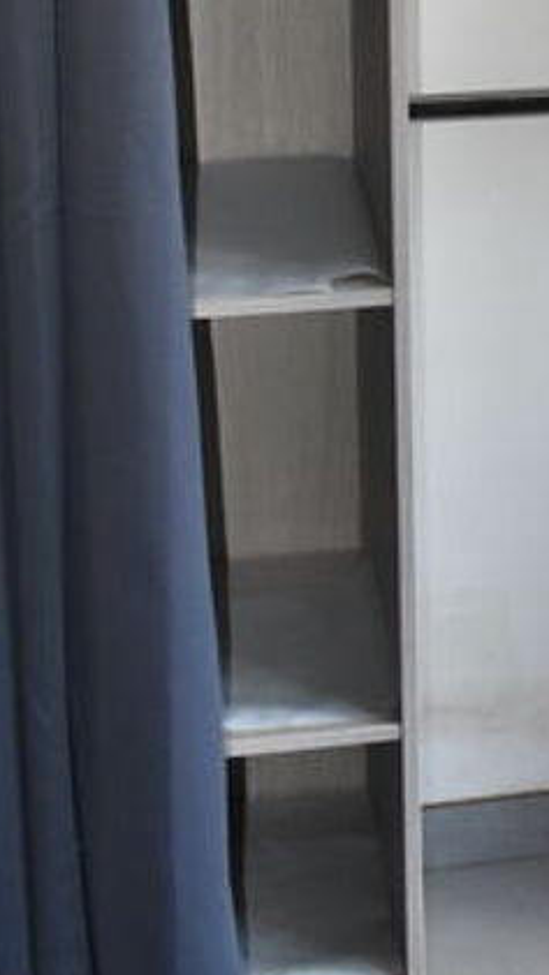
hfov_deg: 10.2
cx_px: 973
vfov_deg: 18.1
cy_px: -212
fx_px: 2897
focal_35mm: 112
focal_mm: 20
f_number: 7.1
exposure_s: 1/60
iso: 1600
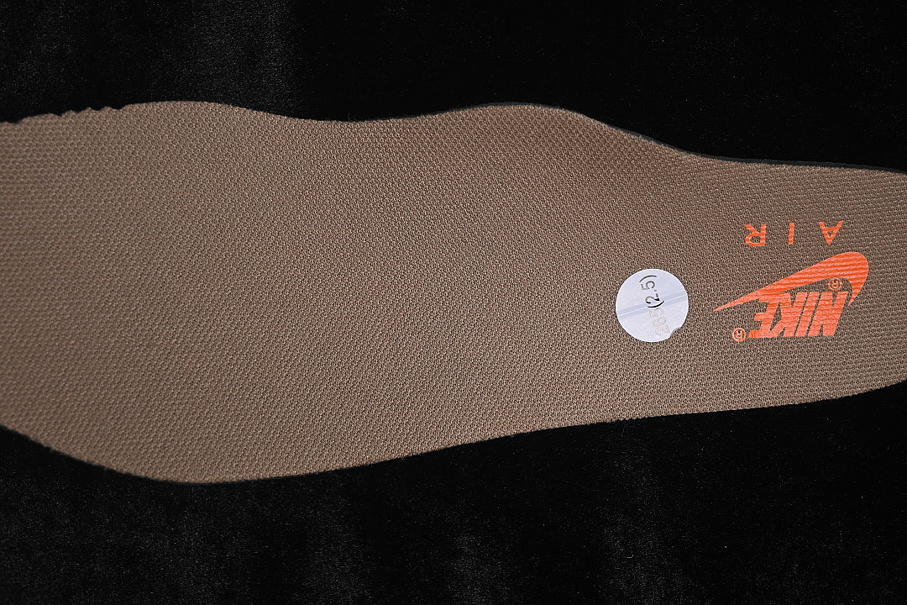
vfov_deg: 18.2
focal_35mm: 75
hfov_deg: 27.0
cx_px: 454
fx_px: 1889
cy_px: 302
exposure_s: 1/80
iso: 160
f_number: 7.1
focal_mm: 50
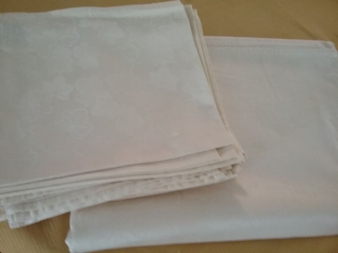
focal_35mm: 31
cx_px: 169
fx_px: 303
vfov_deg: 45.4
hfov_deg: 58.4
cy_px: 126
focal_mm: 3.3
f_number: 2.2
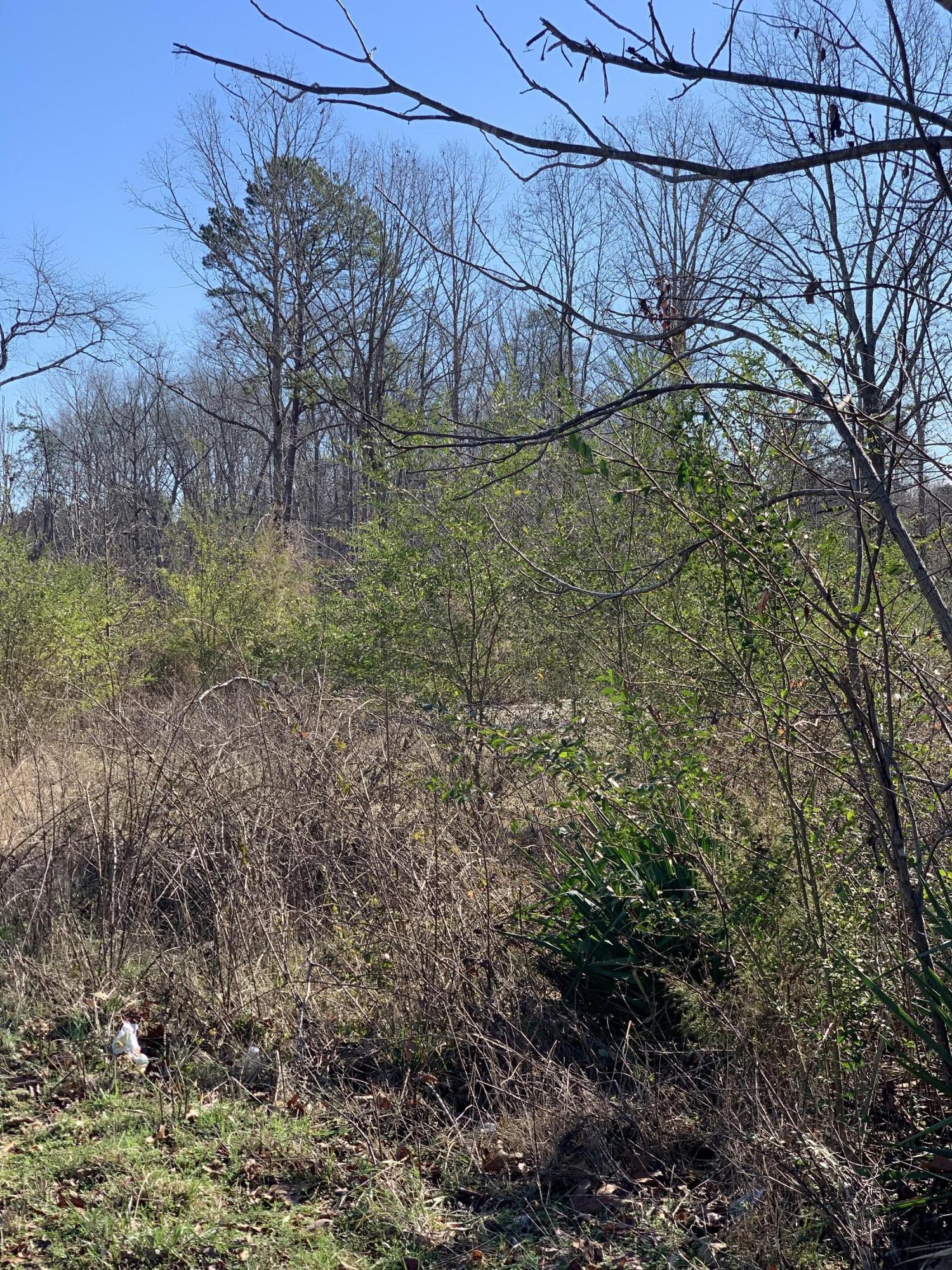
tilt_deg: -1.4
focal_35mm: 52
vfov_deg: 36.8
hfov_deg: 28.0
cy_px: 635
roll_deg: +1.6
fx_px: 1907
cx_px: 476
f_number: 2.4
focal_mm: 6
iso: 16
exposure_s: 1/527
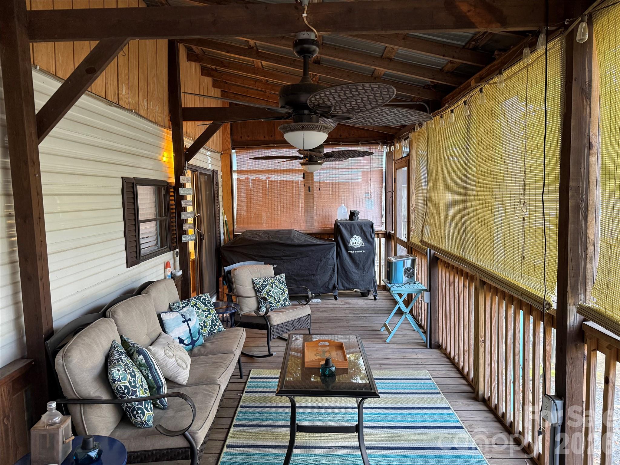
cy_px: 232
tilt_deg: -4.7
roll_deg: +0.8
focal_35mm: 24
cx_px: 310
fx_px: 430
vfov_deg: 56.8
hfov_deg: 71.6
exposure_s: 1/60
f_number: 1.78
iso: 250
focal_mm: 6.76
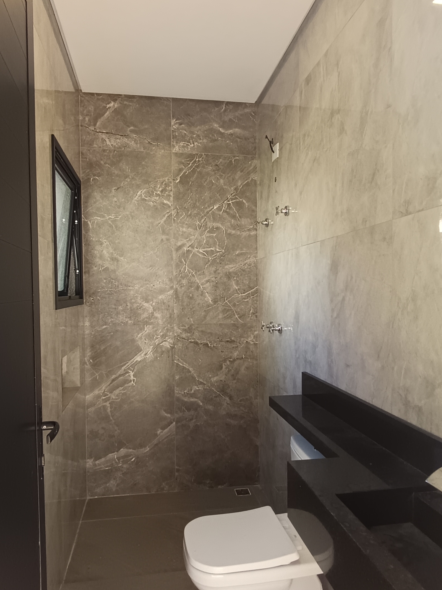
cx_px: 216
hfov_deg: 58.9
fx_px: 392
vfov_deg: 73.9
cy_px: 300
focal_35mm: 23
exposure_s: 1/120
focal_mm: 1.65
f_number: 2.2
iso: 184
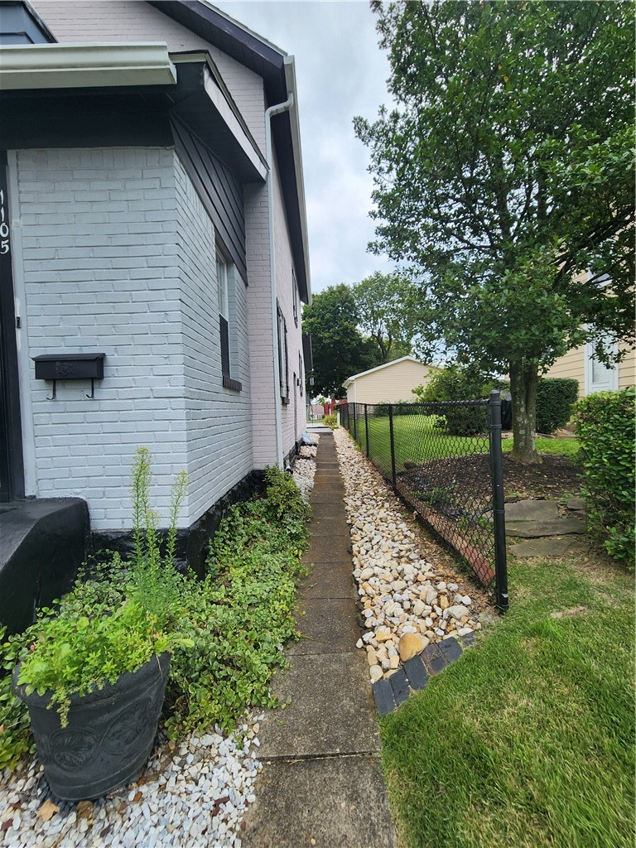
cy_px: 424
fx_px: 318
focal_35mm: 13
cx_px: 318
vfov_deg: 106.2
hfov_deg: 89.9
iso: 50
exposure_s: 1/634
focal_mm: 2.2
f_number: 2.2
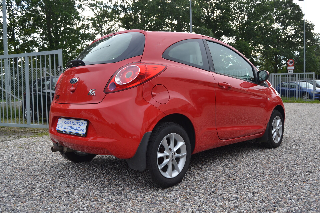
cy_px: 106
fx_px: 293
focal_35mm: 33
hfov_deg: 57.2
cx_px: 160
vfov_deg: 40.0
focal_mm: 22
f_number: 5.6
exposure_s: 1/125
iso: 100
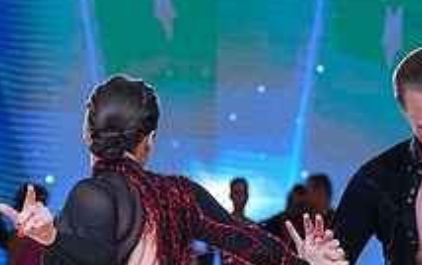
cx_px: 287
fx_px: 3015
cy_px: 370
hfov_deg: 8.0
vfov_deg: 5.0
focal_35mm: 262
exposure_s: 1/500
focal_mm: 95
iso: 1600
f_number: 4
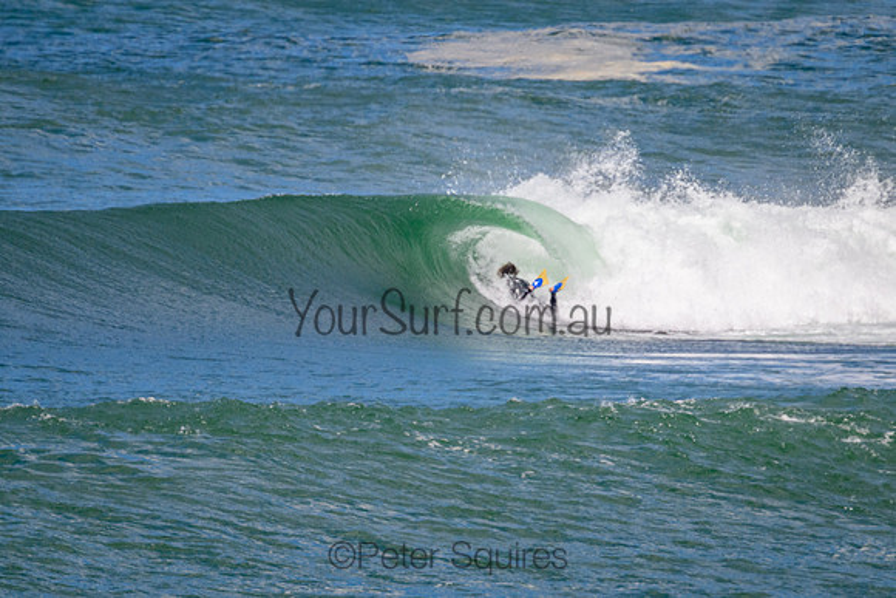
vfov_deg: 1.3
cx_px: 446
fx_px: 27400
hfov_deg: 1.9
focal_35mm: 1101
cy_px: 321
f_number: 11
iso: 800
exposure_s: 1/2000
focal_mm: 800
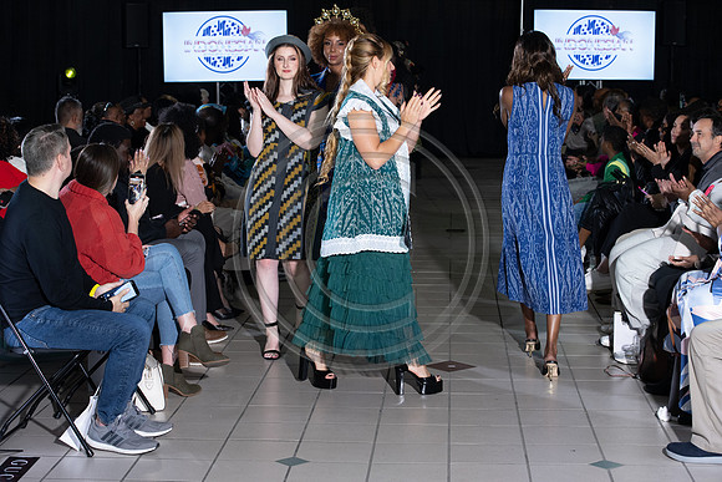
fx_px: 1404
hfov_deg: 28.8
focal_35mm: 70
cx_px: 361
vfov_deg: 19.5
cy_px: 241
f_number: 5.6
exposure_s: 1/160
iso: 1250
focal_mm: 70
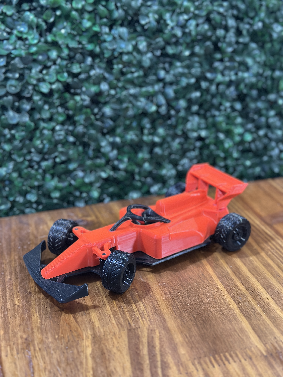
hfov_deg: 30.3
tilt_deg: -24.6
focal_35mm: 48
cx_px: 142
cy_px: 188
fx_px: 523
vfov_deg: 39.7
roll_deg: +0.3
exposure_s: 1/33
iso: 640
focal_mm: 6.86
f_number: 1.78
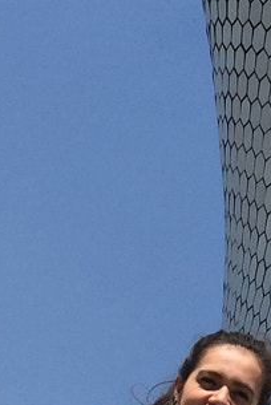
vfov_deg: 13.0
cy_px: 212
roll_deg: -28.4
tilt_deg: +28.5
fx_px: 1780
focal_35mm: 158
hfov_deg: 8.6
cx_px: 357
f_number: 2.2
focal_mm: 4.15
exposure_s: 1/3300
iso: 32
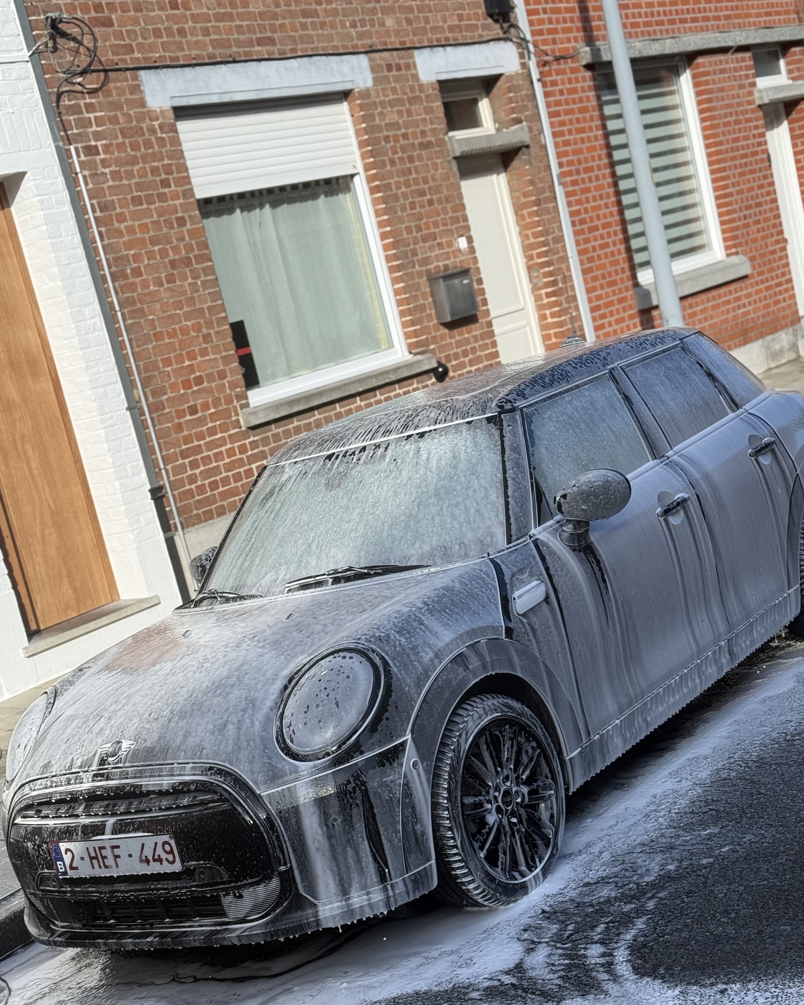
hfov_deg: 25.8
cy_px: 575
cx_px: 441
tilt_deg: -8.7
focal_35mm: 59
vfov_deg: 31.9
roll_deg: +12.9
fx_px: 1755
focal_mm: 6.76
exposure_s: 1/3096
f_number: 1.78
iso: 64
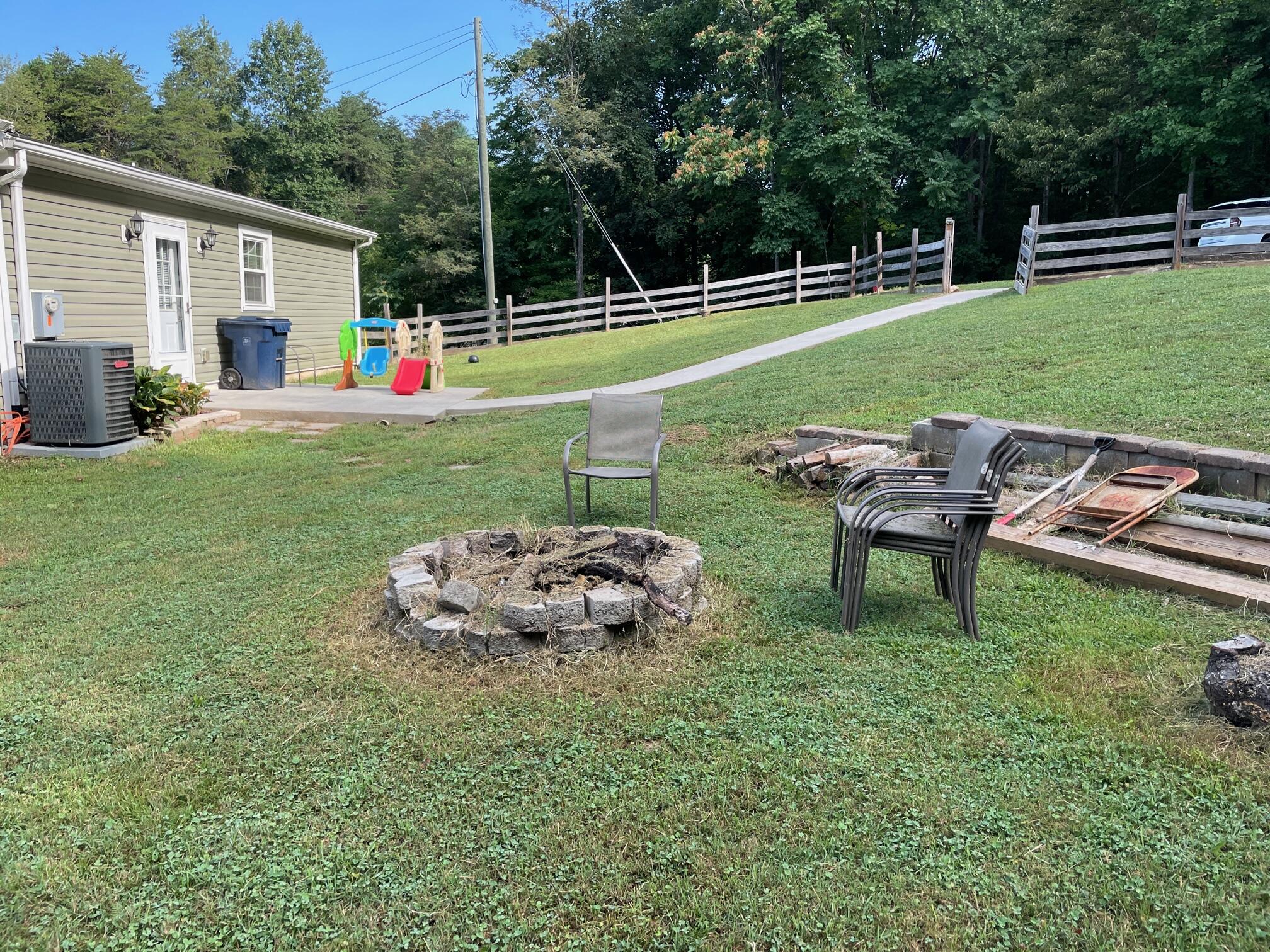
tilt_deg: -6.0
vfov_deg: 53.1
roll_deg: -0.7
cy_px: 476
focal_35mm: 26
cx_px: 635
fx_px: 954
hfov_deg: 67.3
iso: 32
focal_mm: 4.2
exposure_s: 1/590
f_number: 1.6
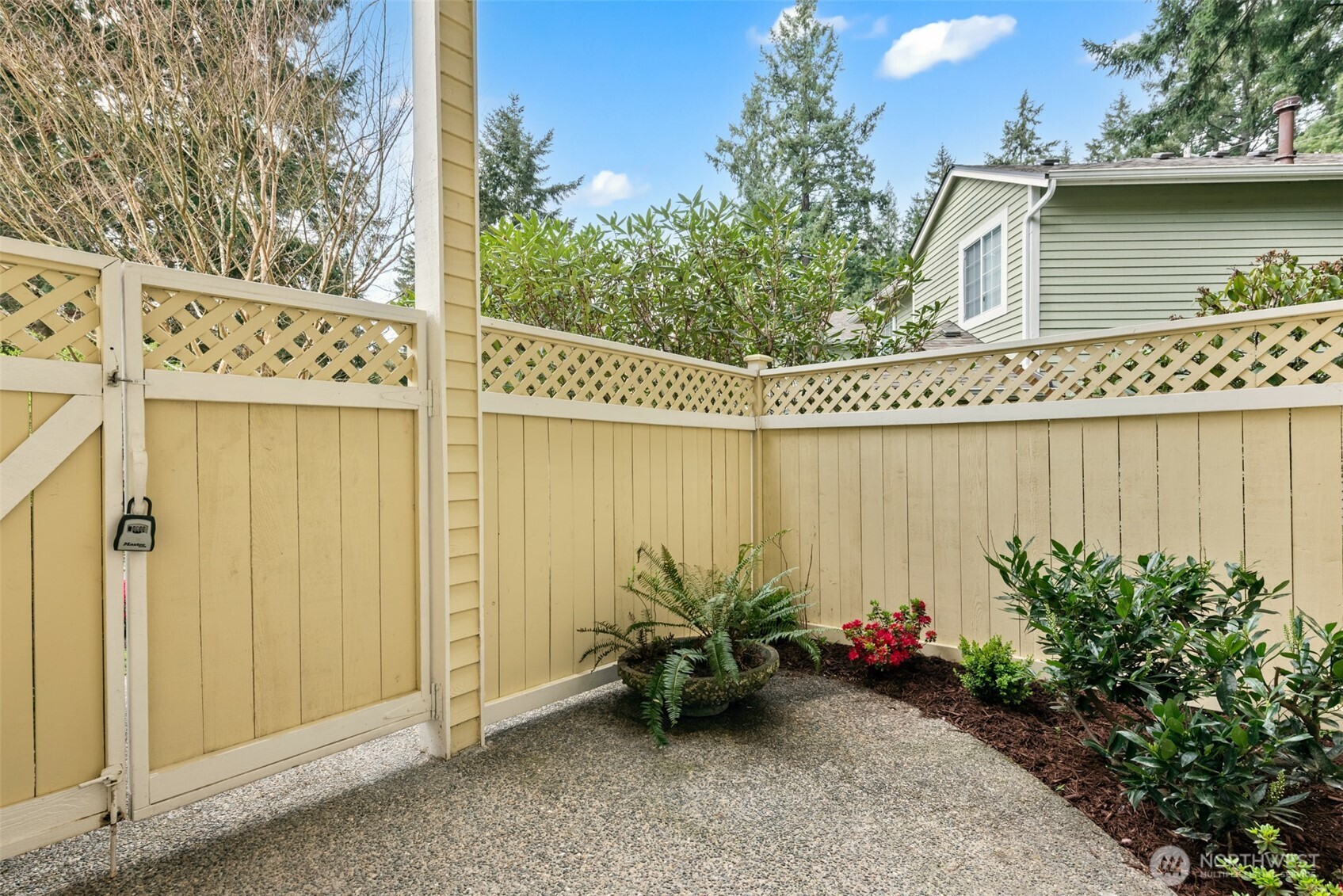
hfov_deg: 96.7
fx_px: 597
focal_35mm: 16
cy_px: 448
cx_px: 672
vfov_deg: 73.8
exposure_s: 1/160
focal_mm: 16
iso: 100
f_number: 7.1
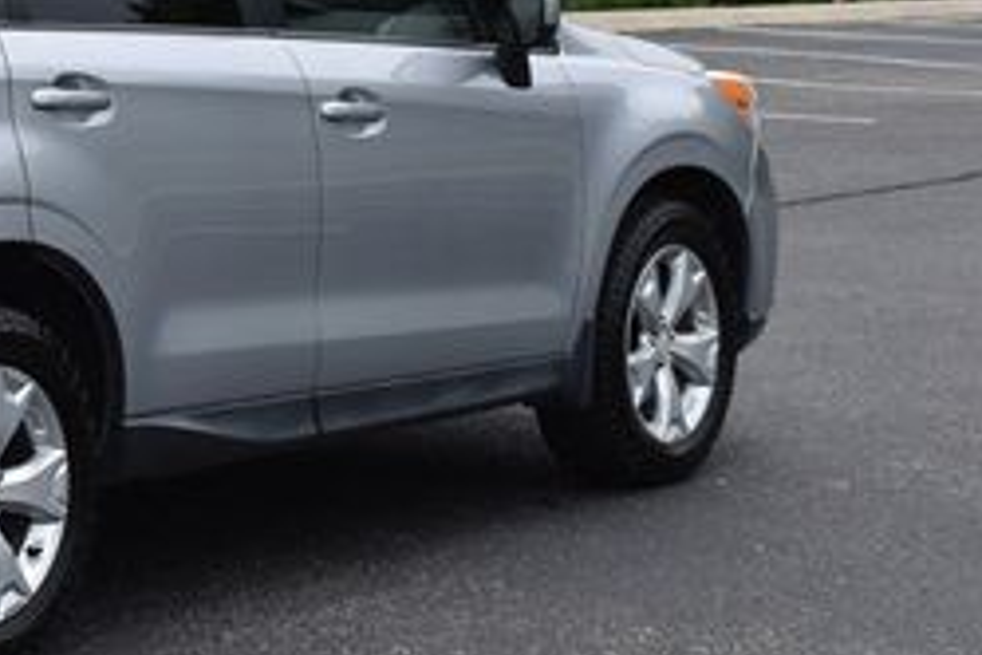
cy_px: -18
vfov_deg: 10.4
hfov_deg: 15.2
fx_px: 3573
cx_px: -146
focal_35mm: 131
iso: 100
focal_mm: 34
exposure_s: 1/320
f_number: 9
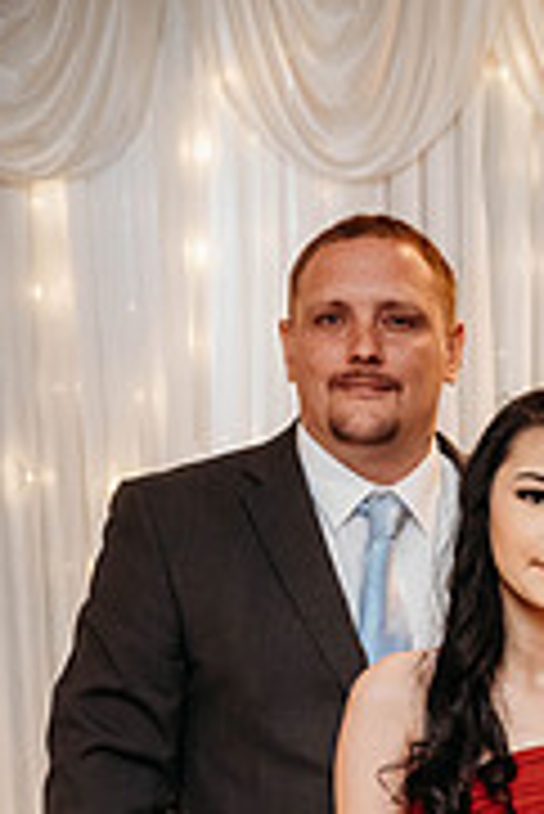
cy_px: 998
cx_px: 580
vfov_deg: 16.7
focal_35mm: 117
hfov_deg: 11.6
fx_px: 2647
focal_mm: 47
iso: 8000
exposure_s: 1/200
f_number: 2.8
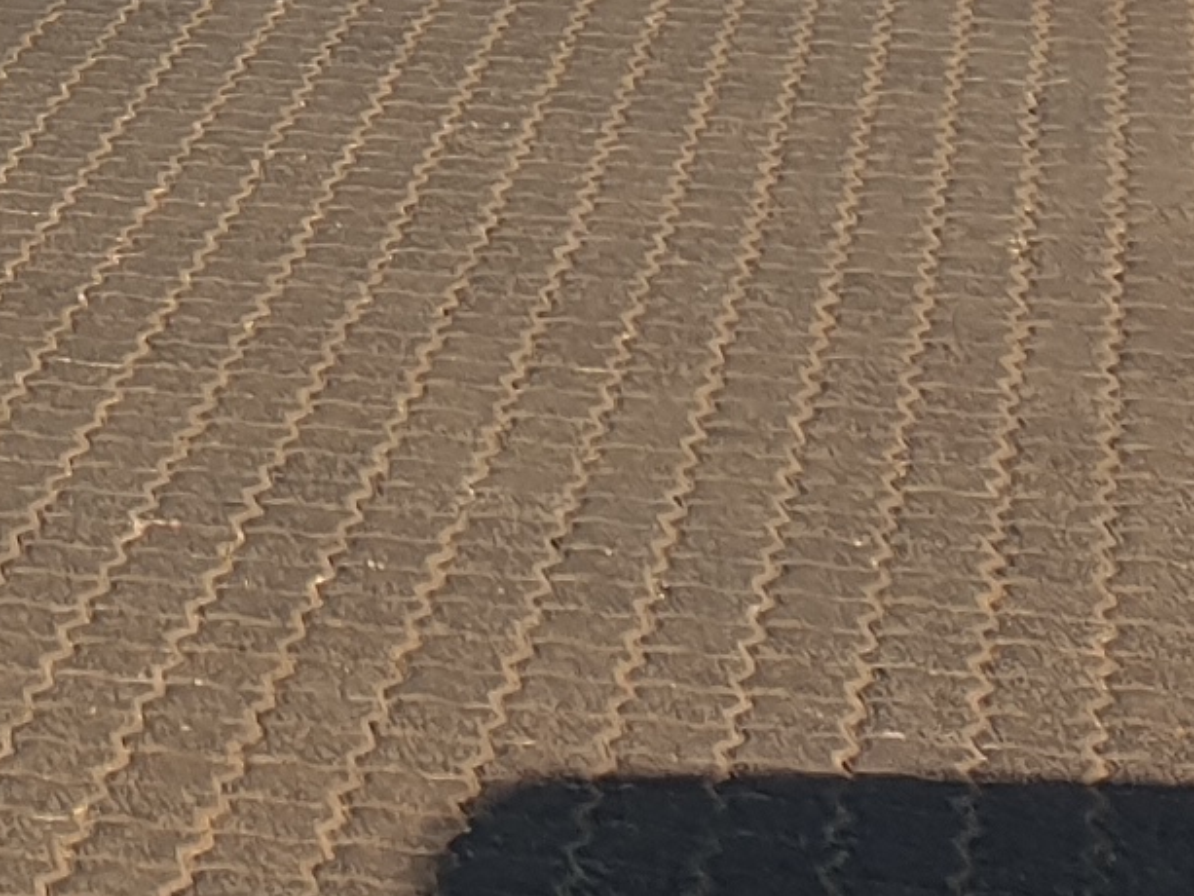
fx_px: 5899
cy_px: -1798
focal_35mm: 171
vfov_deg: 7.6
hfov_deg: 10.6
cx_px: -1190
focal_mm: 4.3
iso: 50
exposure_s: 1/994
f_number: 2.4
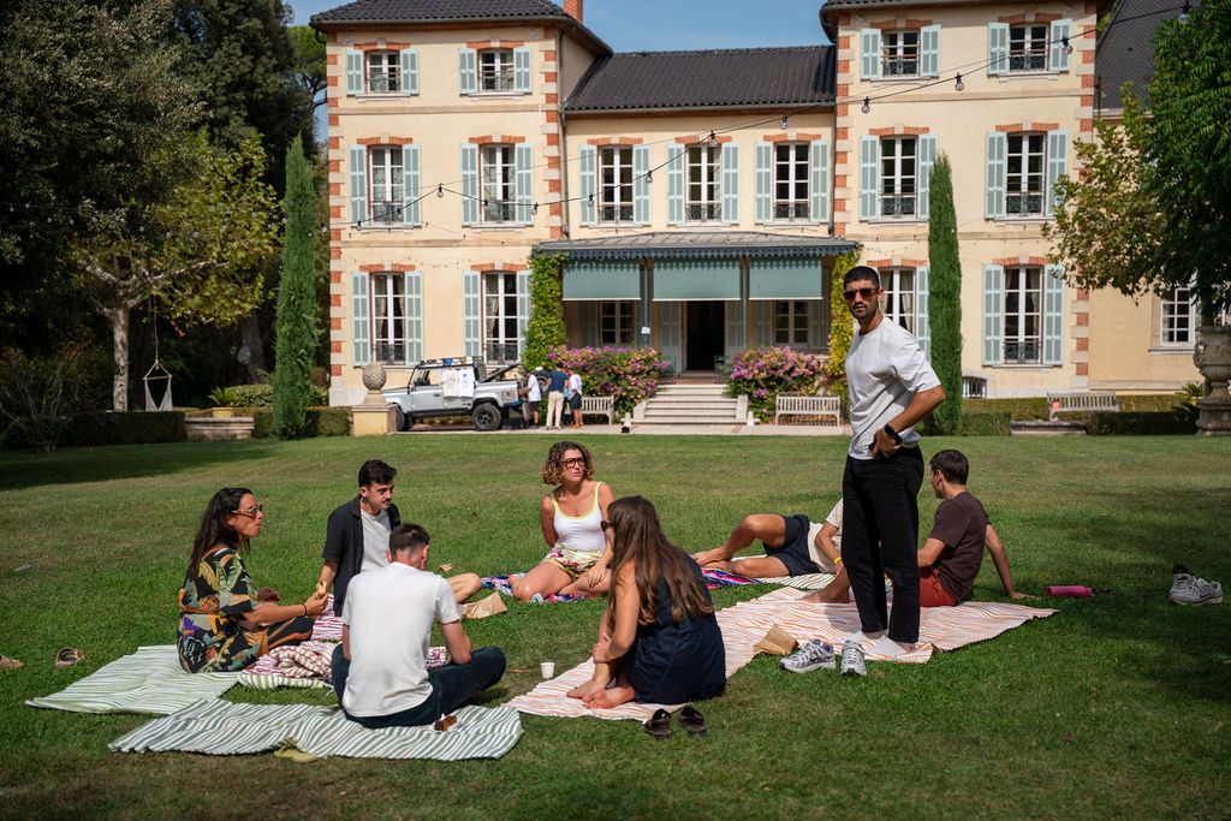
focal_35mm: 50
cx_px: 616
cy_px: 410
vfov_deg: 27.3
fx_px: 1693
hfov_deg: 40.0
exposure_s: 1/6400
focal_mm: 49.5
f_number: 2.8
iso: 200
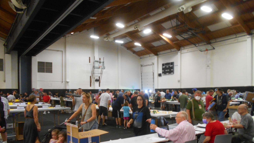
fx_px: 195
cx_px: 129
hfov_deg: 66.1
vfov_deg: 39.7
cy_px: 95
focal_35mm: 29
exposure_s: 1/25
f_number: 3.2
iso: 400
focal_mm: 4.6
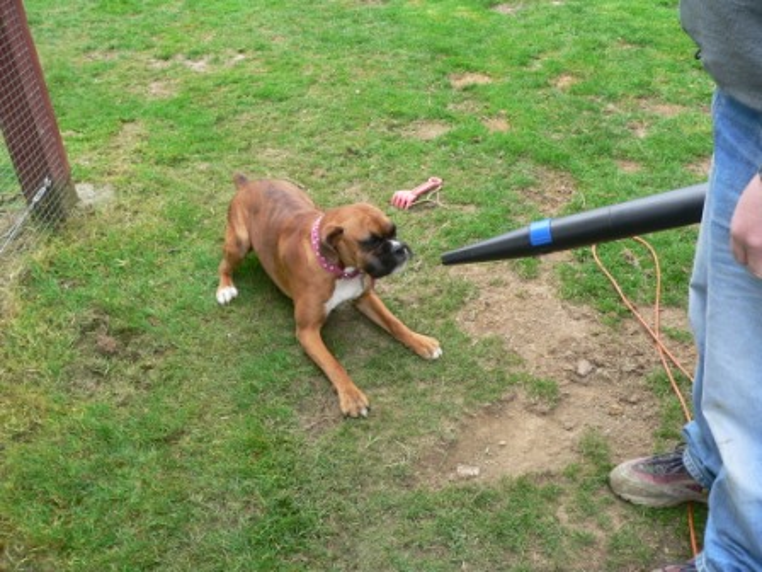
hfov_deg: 51.4
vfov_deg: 39.7
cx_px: 381
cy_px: 286
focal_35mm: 36
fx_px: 792
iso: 80
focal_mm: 6
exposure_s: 1/100
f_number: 3.3
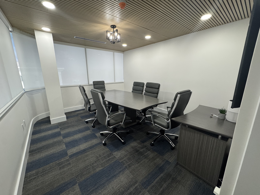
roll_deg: +0.0
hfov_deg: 102.1
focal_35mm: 14
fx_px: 105
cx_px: 130
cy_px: 98
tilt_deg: -13.1
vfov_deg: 85.7
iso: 200
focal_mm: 2.22
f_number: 2.2
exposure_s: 1/120
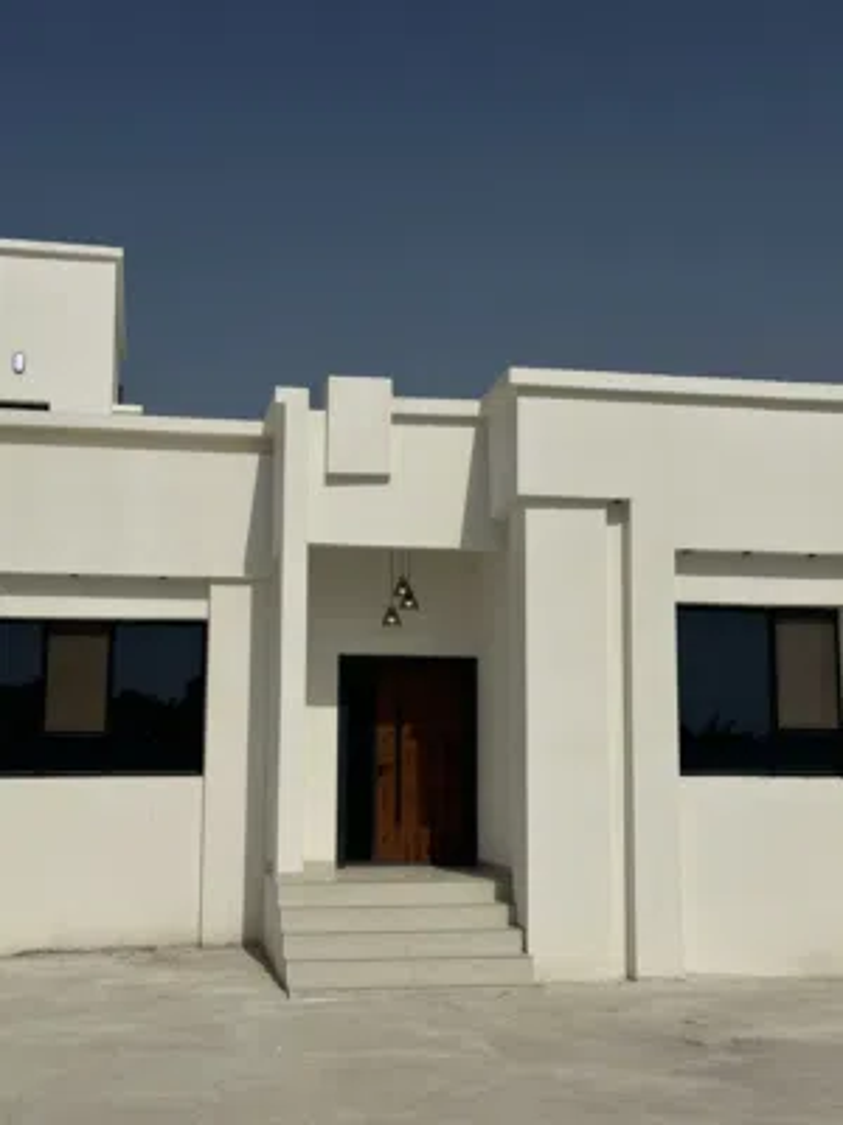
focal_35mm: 48
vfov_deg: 39.7
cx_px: 422
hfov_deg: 30.3
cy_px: 562
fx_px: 1559
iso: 64
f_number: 1.78
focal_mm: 6.86
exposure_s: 1/15873
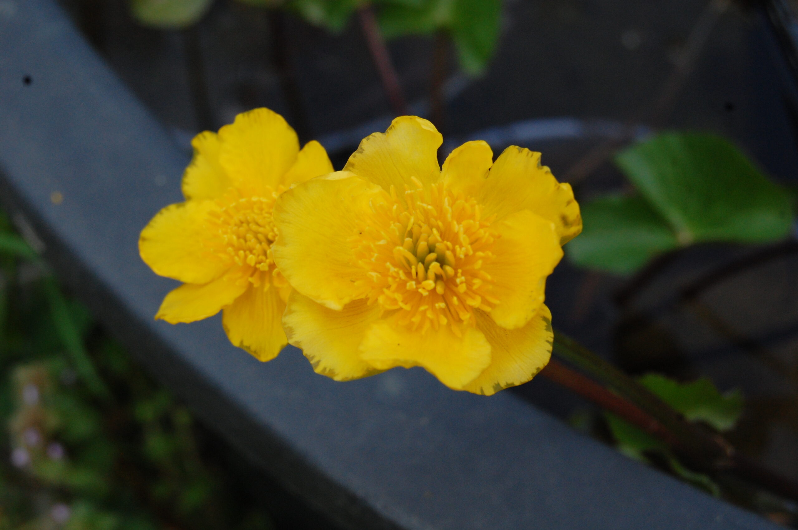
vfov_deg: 16.5
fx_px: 1827
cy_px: 265
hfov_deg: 24.6
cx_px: 399
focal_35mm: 82
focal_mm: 55
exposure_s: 1/400
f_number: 10
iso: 800
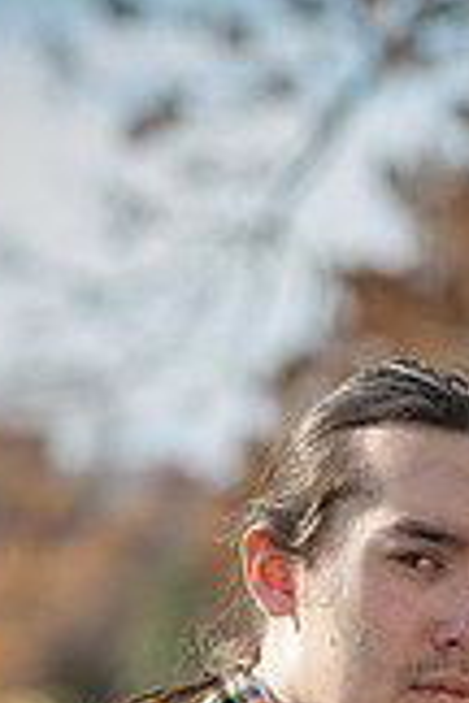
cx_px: 447
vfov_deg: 5.4
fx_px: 7347
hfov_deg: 3.7
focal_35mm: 376
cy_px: 968
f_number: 6.3
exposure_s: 1/800
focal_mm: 135
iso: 400
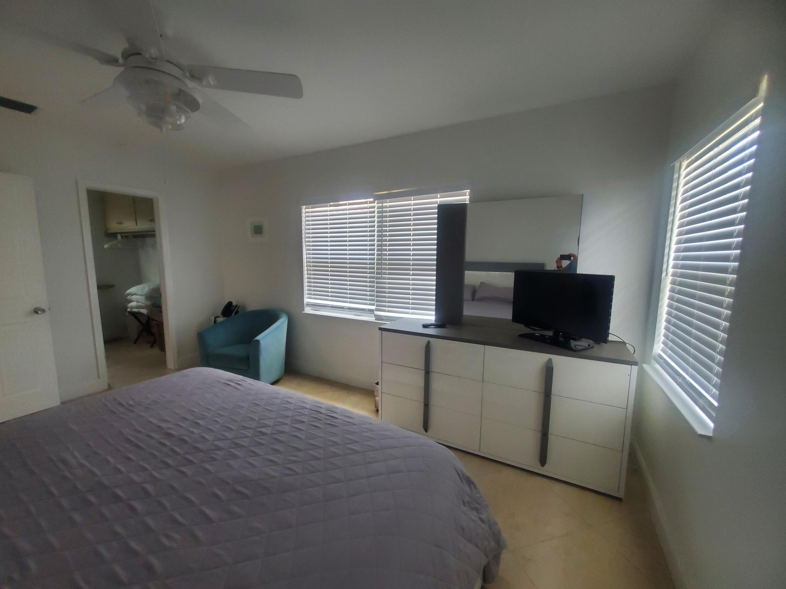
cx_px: 393
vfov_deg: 89.9
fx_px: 295
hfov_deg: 106.2
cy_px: 294
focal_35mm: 13
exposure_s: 1/50
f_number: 2.2
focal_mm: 1.8
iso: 250
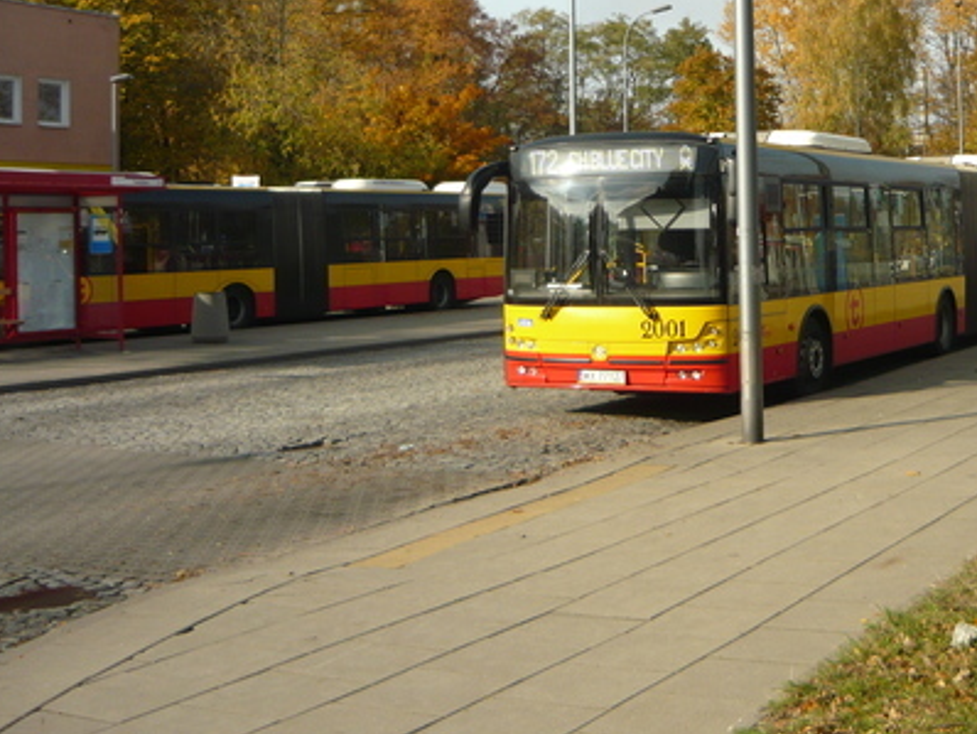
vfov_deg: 27.3
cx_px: 749
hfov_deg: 35.2
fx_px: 1497
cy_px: 204
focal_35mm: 53
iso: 100
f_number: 8
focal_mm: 5.5
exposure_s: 1/200
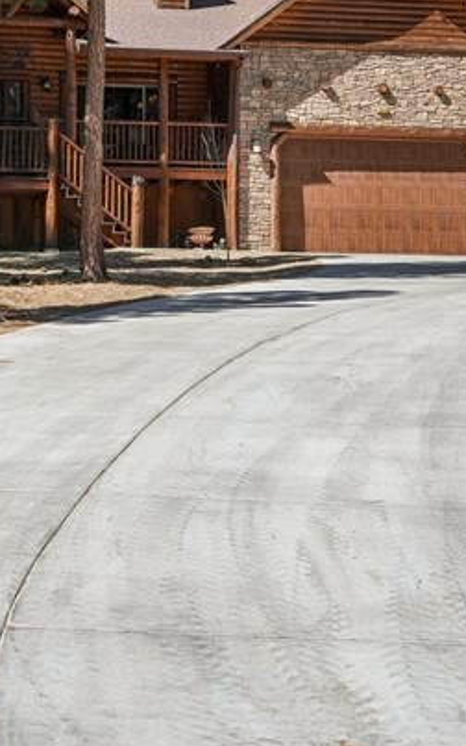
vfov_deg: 24.0
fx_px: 1754
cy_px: 310
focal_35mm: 86
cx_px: 13
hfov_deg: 14.9
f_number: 8
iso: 400
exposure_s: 1/750
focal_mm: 31.5
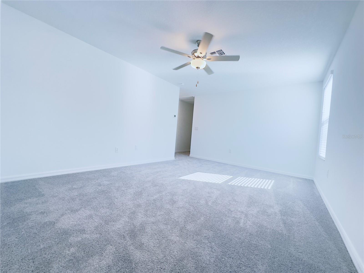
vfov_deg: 85.7
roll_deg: -4.7
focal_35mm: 14
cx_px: 182
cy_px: 136
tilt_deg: -1.0
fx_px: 147
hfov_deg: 102.1
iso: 160
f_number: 2.2
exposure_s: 1/120
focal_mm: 2.22
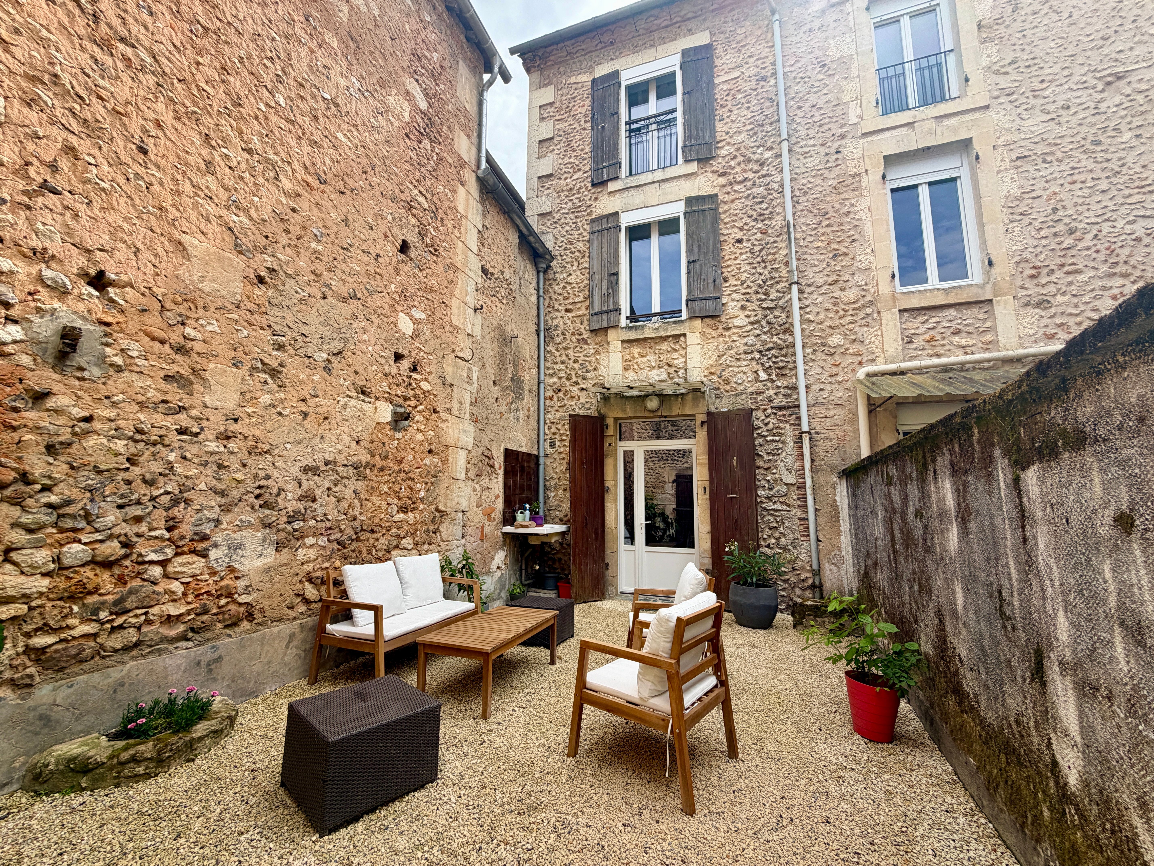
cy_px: 433
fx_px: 467
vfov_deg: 85.7
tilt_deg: +9.1
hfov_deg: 102.1
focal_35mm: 14
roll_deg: +0.3
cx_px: 577
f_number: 2.2
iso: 40
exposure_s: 1/631
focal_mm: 2.22
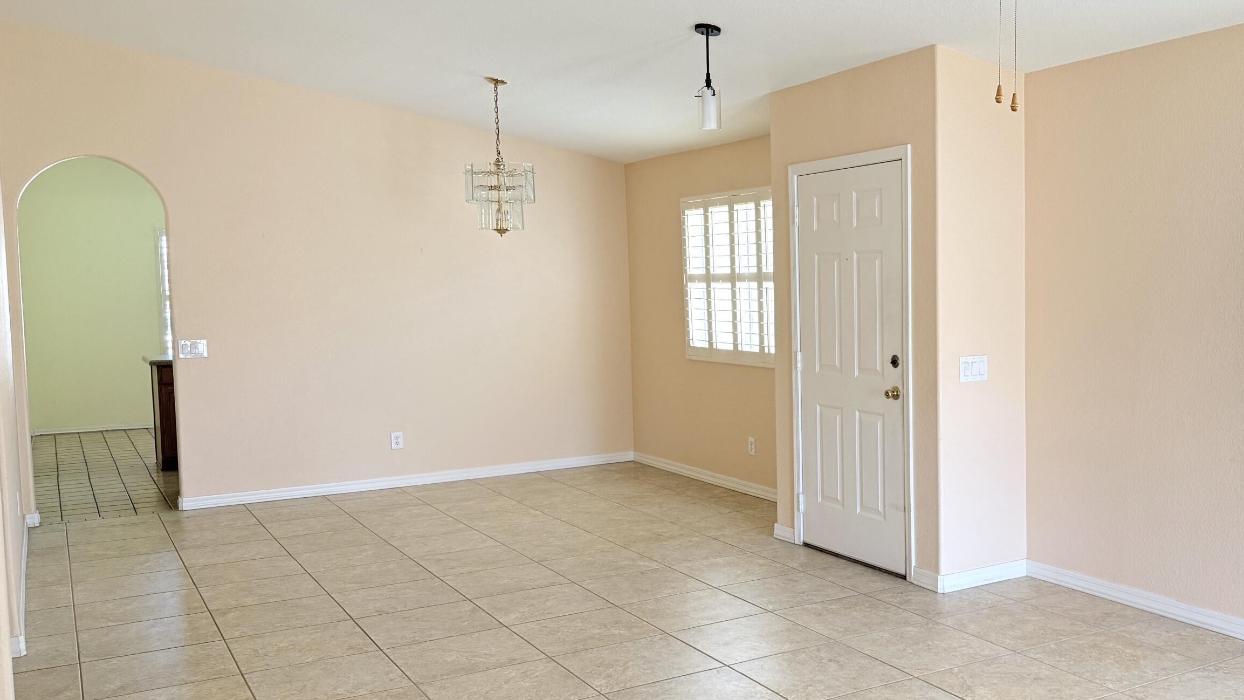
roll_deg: +0.8
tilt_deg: -3.6
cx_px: 808
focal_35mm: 34
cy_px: 360
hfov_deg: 57.0
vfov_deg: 34.7
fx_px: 1122
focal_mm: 6.76
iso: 200
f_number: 1.78
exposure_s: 1/177
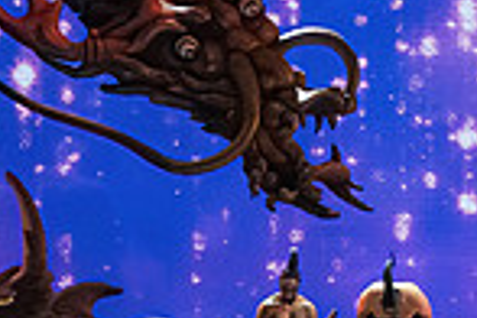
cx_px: 519
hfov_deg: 7.4
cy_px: 453
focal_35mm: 276
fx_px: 3657
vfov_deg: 4.9
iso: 20000
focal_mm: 70
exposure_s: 1/1000
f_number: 10
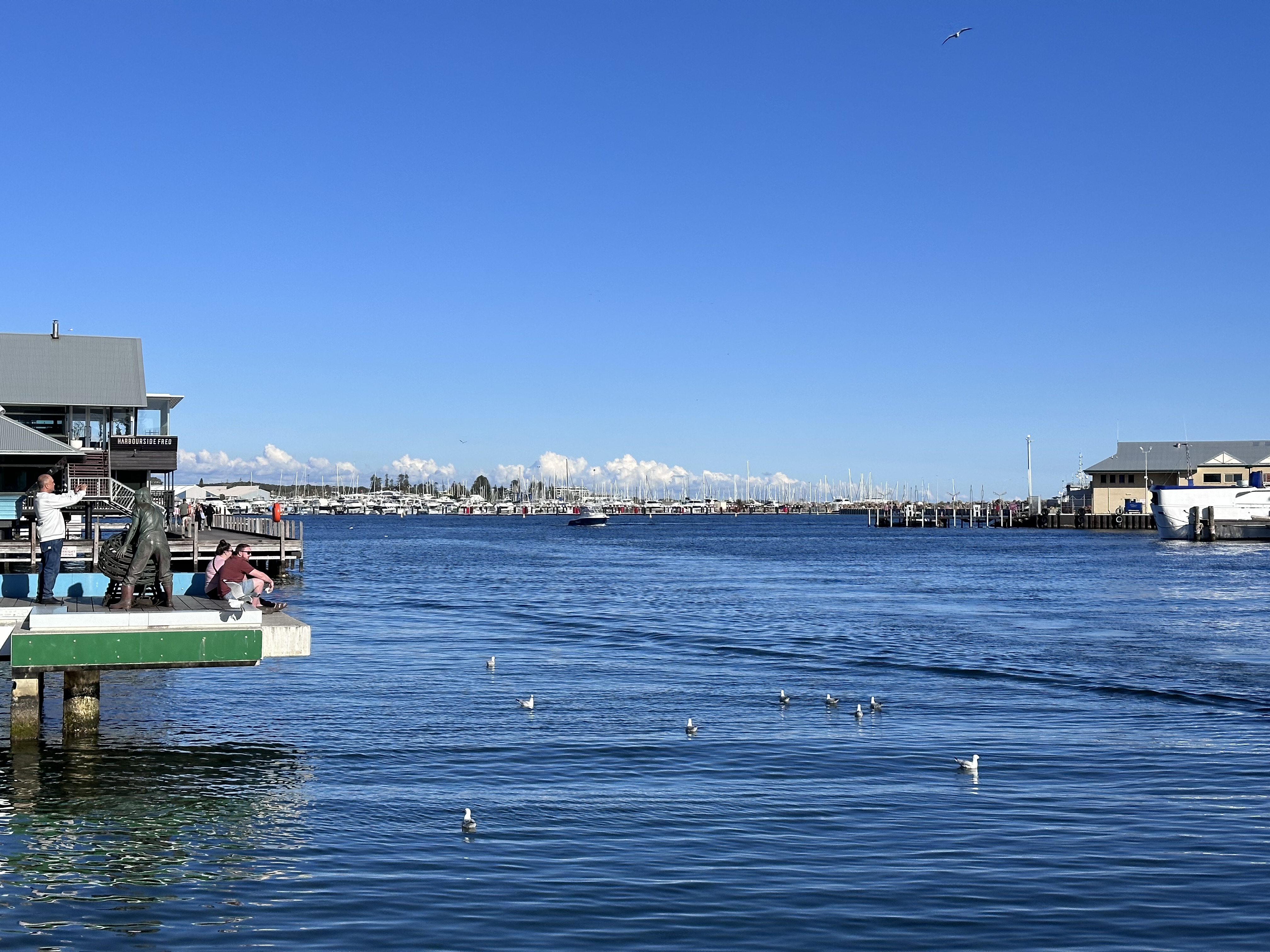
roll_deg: +0.2
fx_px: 1761
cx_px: 635
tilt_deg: +0.8
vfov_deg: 30.3
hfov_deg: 39.7
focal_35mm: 48
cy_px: 476
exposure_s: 1/7634
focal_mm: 6.86
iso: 64
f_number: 1.78
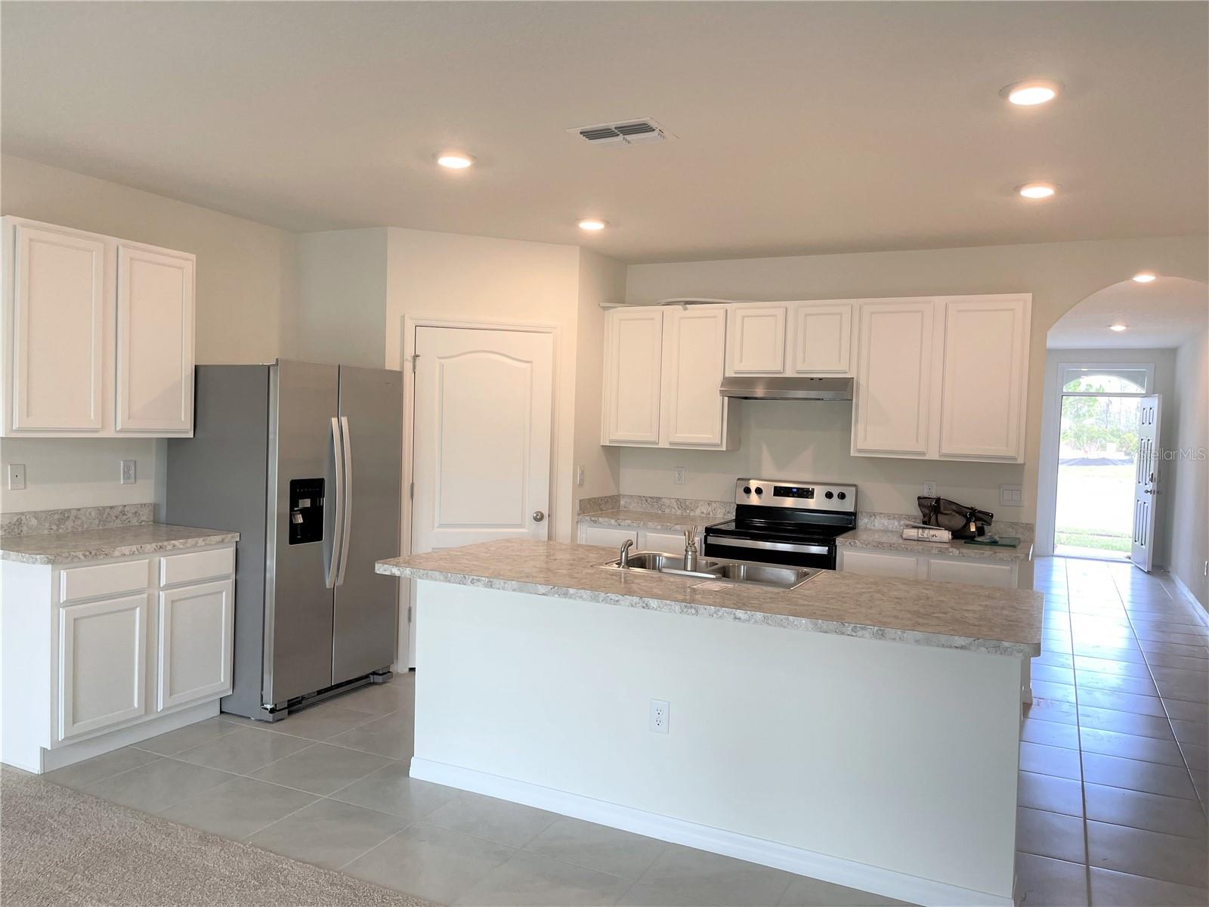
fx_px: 908
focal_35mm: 26
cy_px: 454
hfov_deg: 67.3
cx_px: 604
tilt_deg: -2.9
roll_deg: -1.7
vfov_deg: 53.1
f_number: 1.6
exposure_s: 1/120
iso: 64
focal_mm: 5.1
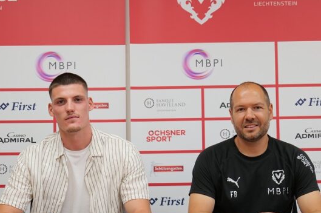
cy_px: 128
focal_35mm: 79
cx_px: 154
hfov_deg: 25.7
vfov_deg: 17.2
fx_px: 704
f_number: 5.6
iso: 1250
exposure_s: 1/60
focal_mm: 60
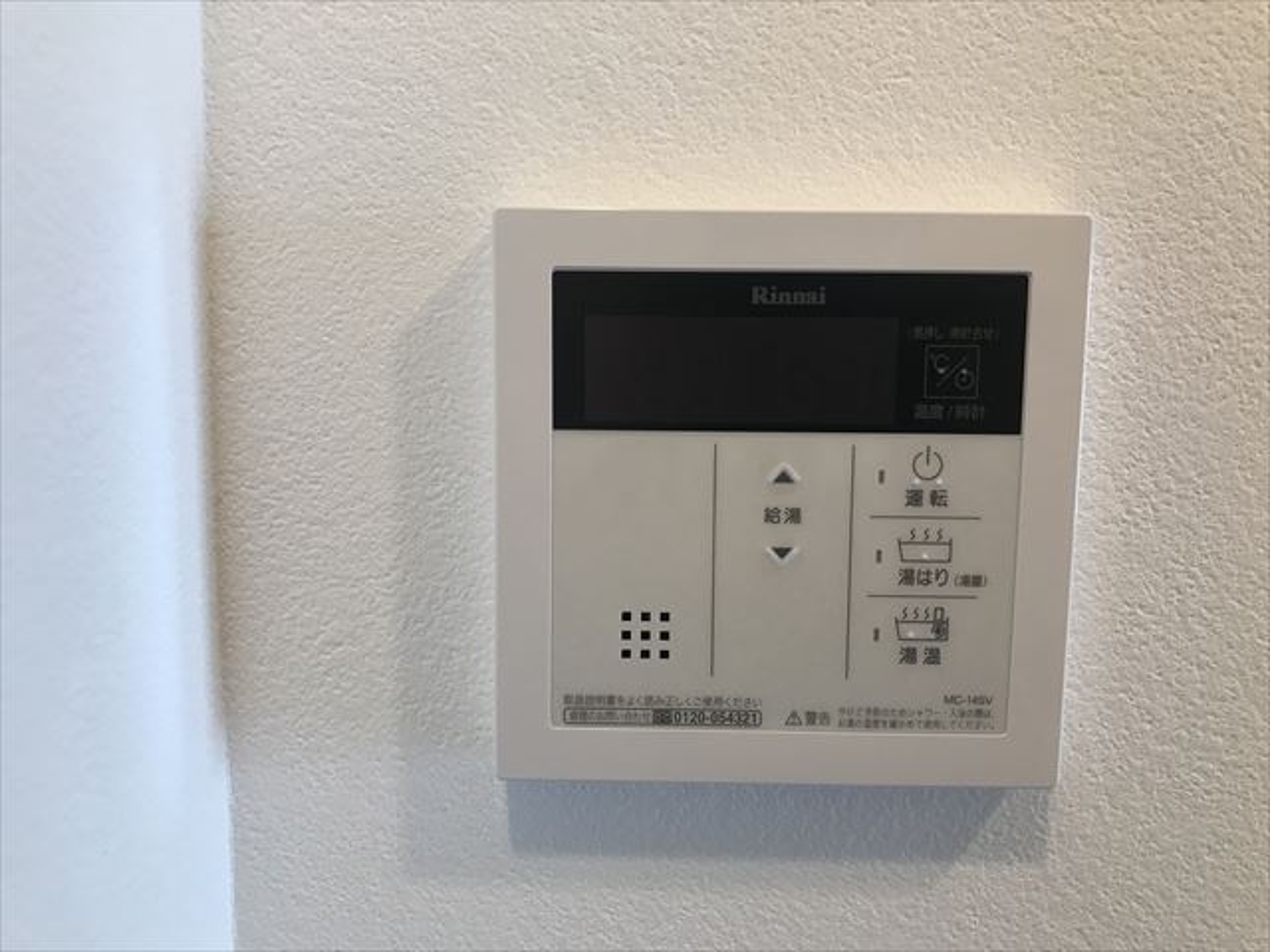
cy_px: 476
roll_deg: -0.2
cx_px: 635
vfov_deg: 49.7
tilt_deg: -8.0
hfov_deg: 63.4
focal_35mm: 28
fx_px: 1027
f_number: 1.8
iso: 25
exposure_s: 1/33
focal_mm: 3.99
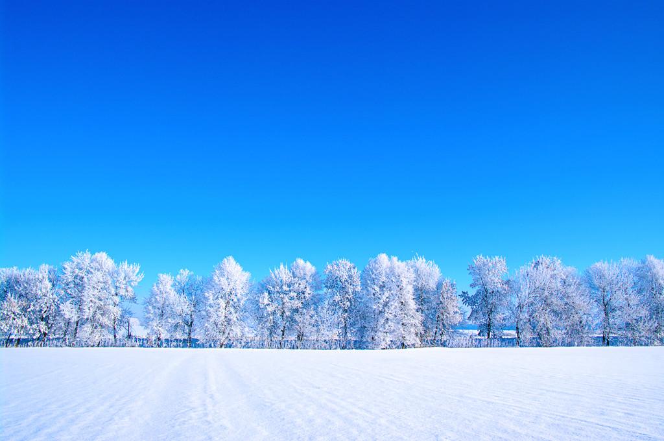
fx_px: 442
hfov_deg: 73.8
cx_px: 332
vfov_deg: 53.0
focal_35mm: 24
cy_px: 220
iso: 100
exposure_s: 1/180
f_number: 11
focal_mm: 16
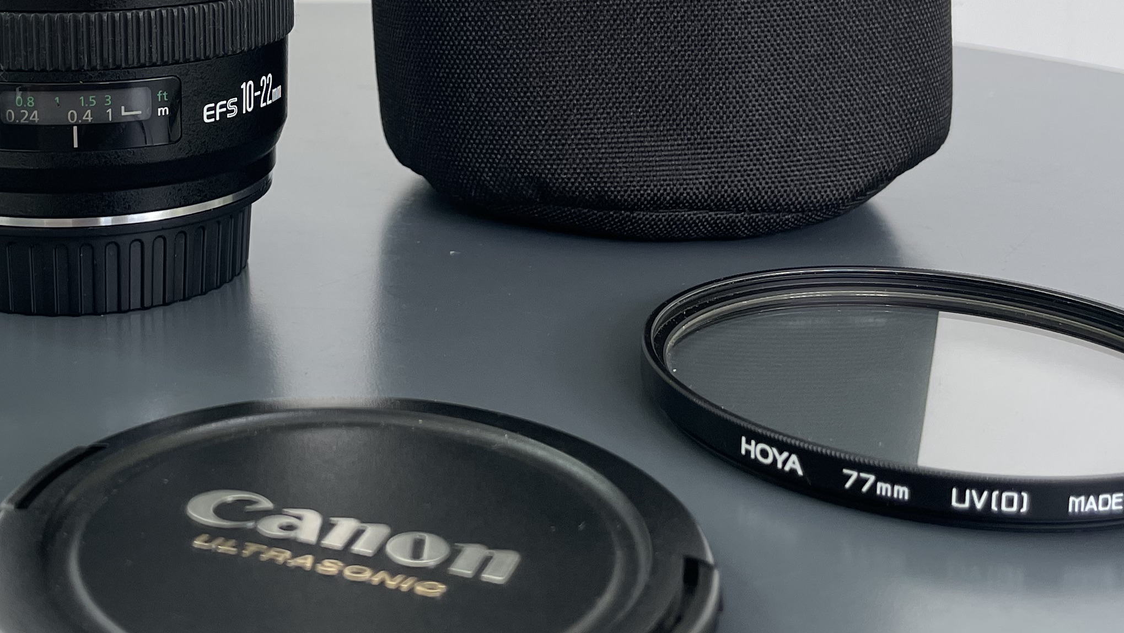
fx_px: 1669
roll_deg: +1.1
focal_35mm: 56
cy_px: 33
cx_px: 318
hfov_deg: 36.6
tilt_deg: -9.1
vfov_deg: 20.9
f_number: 1.6
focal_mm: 4.2
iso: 50
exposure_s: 1/121
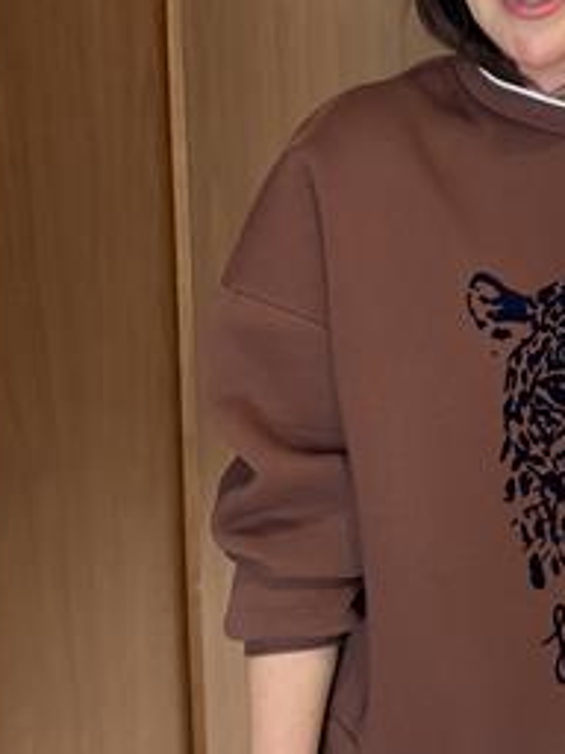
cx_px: 550
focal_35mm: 50
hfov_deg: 27.6
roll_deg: -1.1
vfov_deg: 38.0
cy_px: 290
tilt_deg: -6.8
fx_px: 1088
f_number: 1.78
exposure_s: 1/50
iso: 500
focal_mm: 6.76
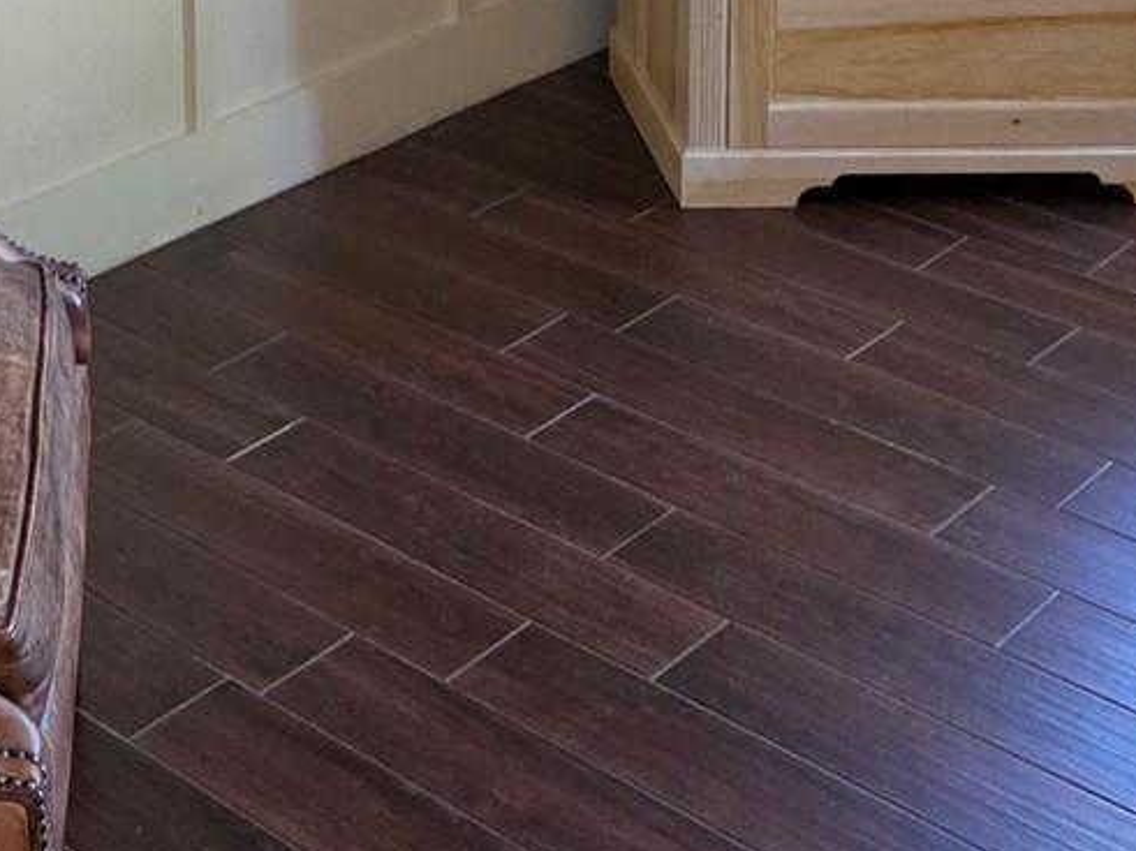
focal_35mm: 75
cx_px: 97
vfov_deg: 17.3
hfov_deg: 25.1
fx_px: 2461
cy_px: -488
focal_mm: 5.4
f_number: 1.8
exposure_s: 1/120
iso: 800
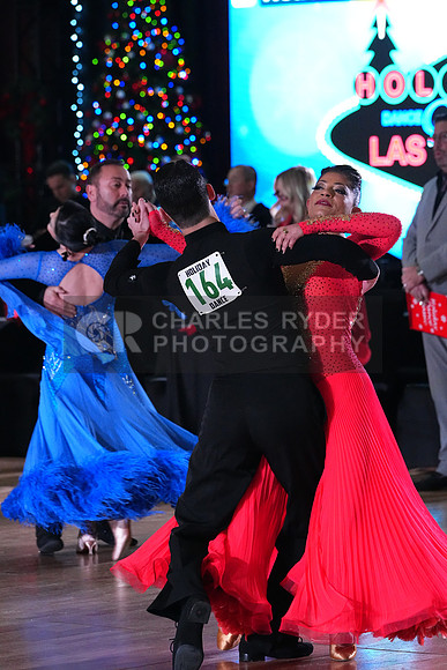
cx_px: 224
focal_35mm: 200
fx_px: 3722
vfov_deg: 10.3
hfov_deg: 6.9
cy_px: 335
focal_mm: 200
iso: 10000
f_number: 6.3
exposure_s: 1/400
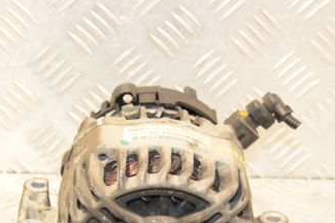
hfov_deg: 15.4
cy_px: 199
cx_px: 204
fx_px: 1236
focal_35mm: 133
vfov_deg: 10.2
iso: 1600
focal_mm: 45
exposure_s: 1/200
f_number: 6.3
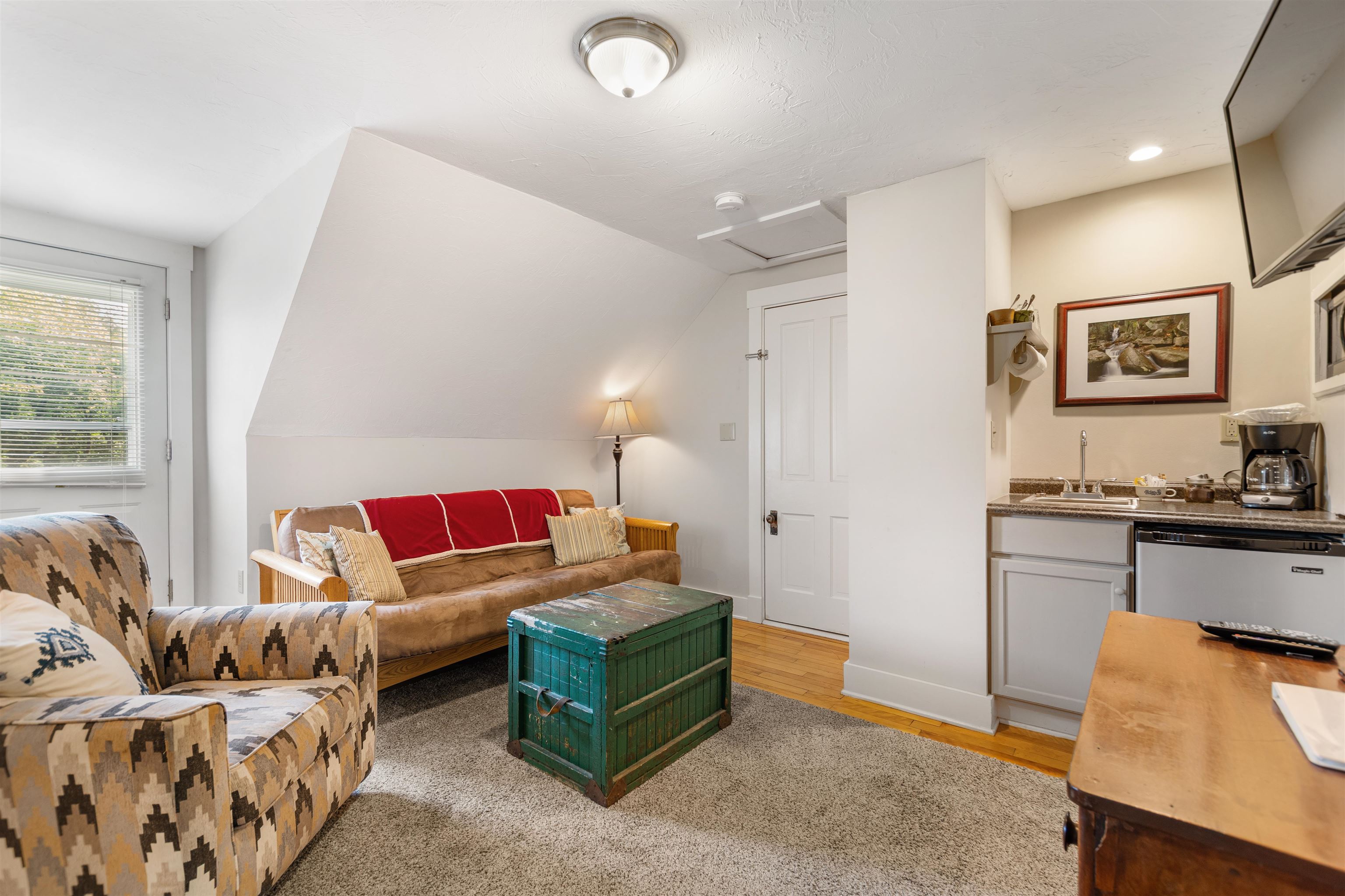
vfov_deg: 77.3
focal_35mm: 15
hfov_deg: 100.4
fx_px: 560
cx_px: 672
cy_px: 448
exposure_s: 1/4
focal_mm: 10
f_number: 5.6
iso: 100
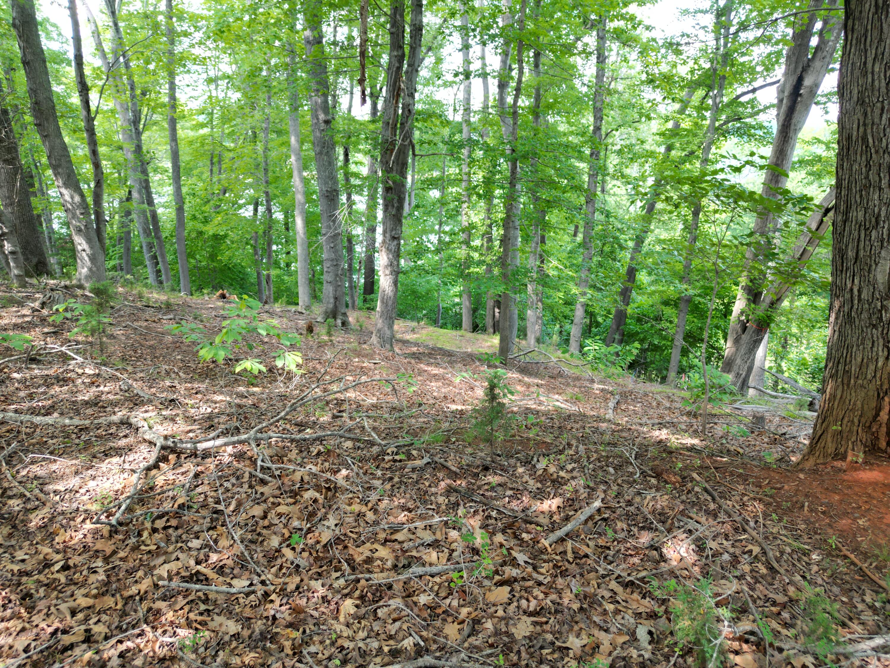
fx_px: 617
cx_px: 445
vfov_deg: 56.8
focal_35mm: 24
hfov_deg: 71.6
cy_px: 334
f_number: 1.7
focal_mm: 6.72
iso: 130
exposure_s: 1/90
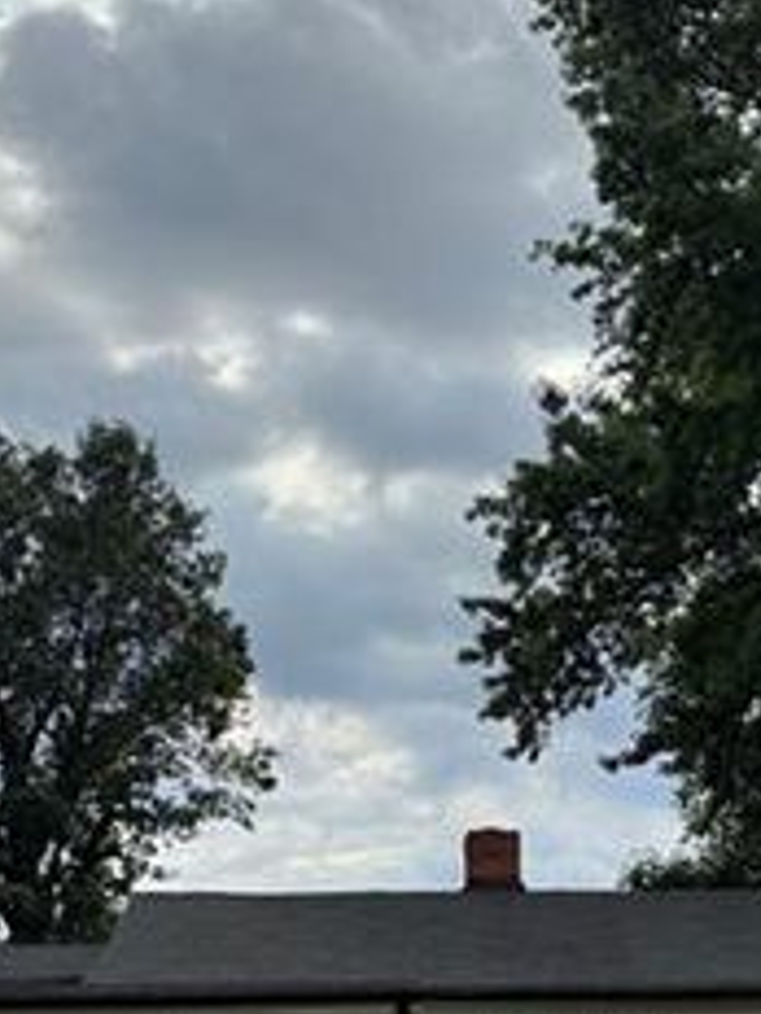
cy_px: 964
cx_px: 411
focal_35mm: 69
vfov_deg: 26.9
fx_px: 2023
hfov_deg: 21.3
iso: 100
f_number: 1.78
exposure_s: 1/4405
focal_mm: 6.76
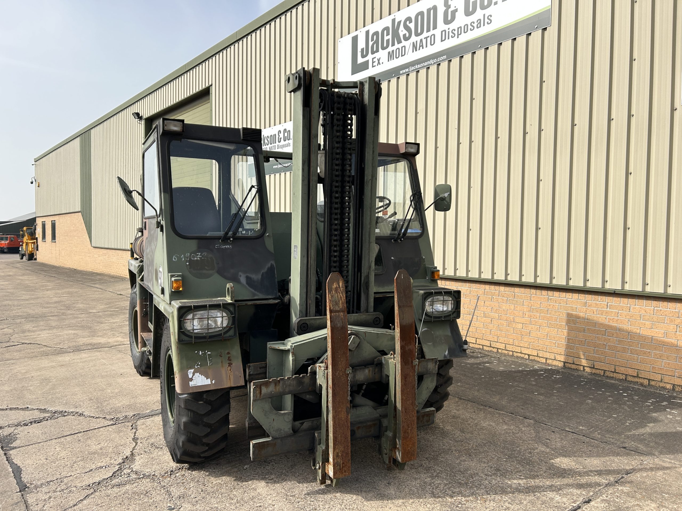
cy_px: 256
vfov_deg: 53.1
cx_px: 341
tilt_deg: -0.7
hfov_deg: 67.3
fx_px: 512
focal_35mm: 26
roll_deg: -0.1
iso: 50
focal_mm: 5.7
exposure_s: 1/3257
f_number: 1.5
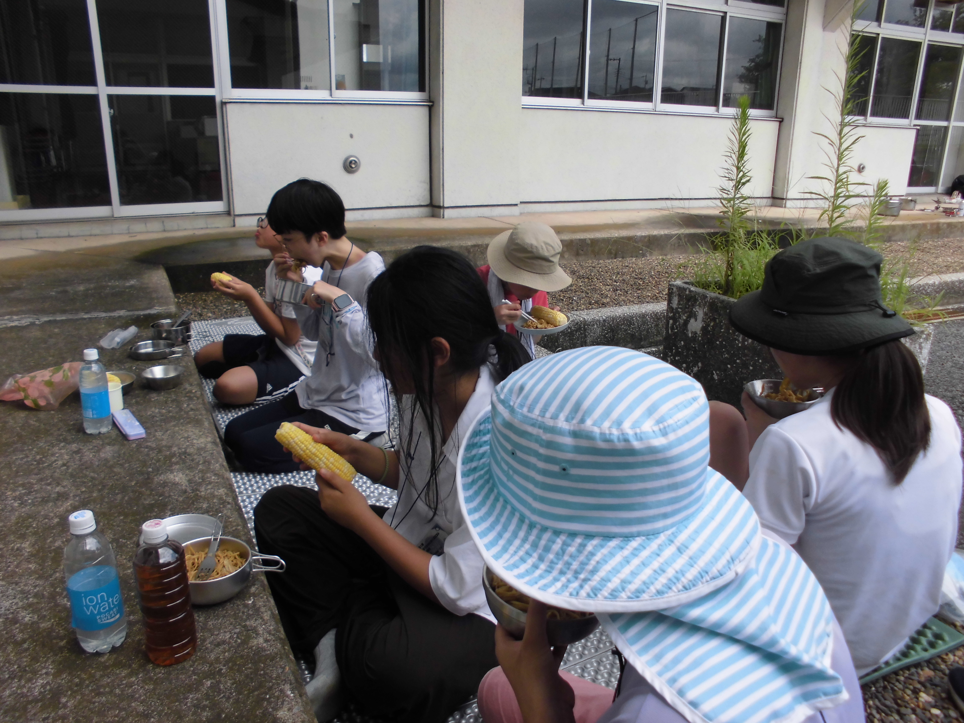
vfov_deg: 53.1
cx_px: 482
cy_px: 362
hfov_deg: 67.3
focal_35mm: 26
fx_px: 724
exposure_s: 1/320
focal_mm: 4.6
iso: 100
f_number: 3.5
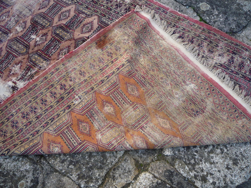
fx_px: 218
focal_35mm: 30
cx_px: 126
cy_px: 94
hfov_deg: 60.0
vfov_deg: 46.8
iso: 100
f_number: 3.3
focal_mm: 5.2
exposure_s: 1/80
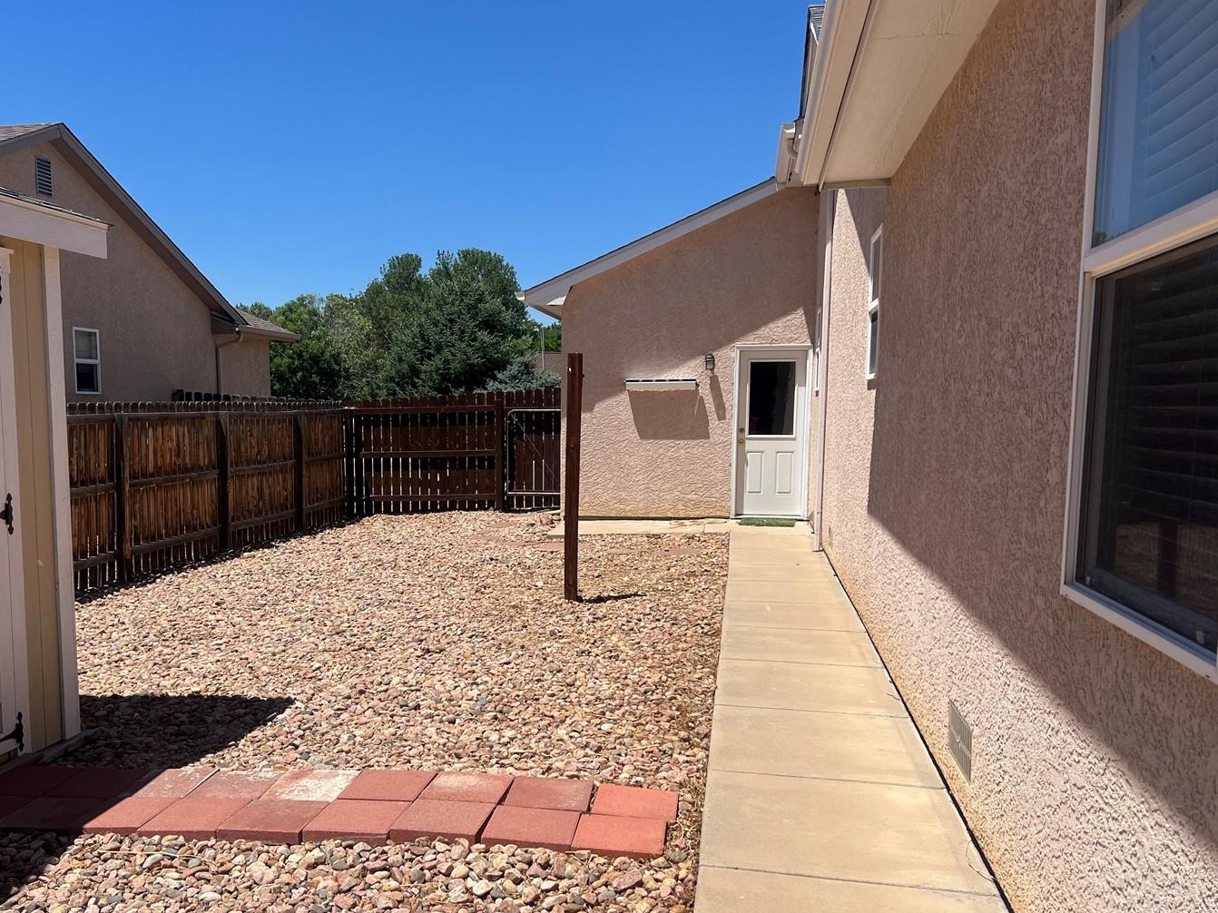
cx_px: 536
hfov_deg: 58.2
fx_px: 1091
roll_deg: -0.1
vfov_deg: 45.3
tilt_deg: -6.1
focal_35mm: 31
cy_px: 524
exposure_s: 1/5882
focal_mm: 5.7
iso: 50
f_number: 1.5
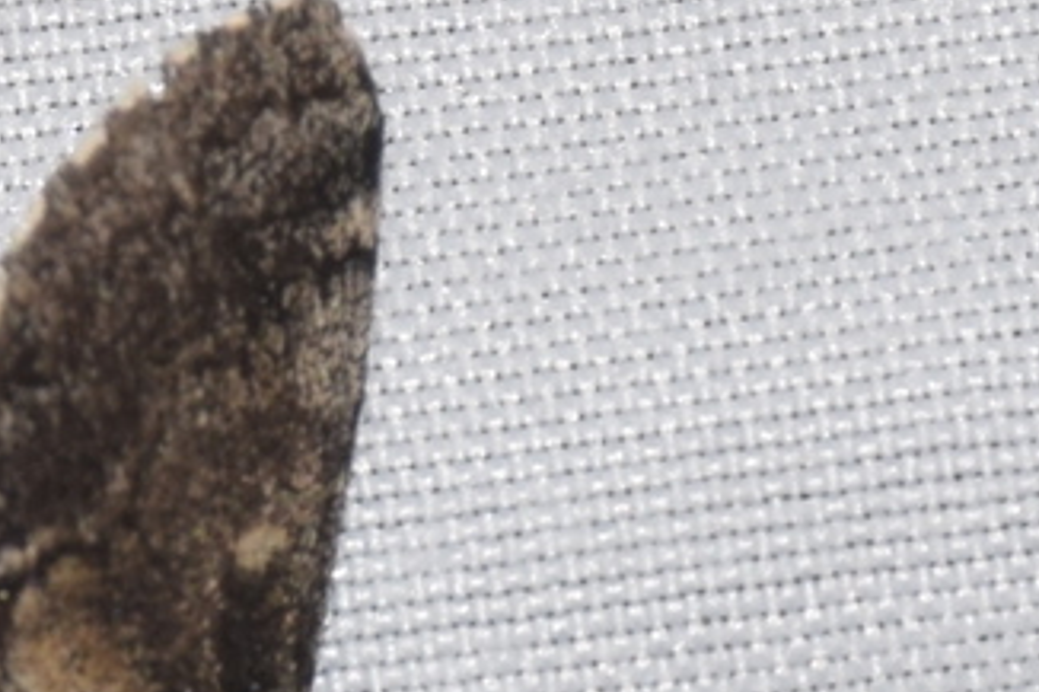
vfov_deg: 2.2
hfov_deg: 3.3
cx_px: -32
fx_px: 17826
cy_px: 609
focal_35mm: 618
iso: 100
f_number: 13
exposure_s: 1/160
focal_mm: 140
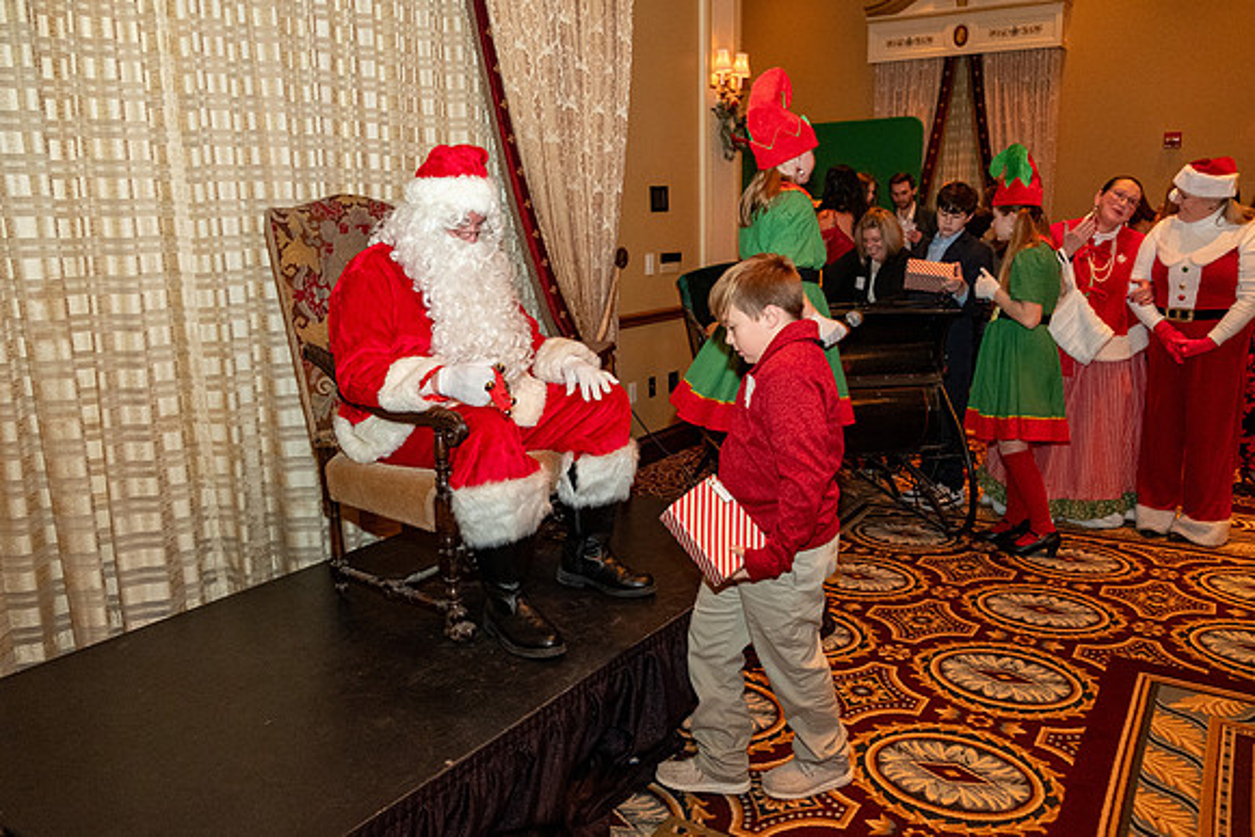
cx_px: 628
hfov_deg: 67.4
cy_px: 418
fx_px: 941
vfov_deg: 48.0
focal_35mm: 27
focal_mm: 18
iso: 2500
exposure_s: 1/125
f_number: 2.8
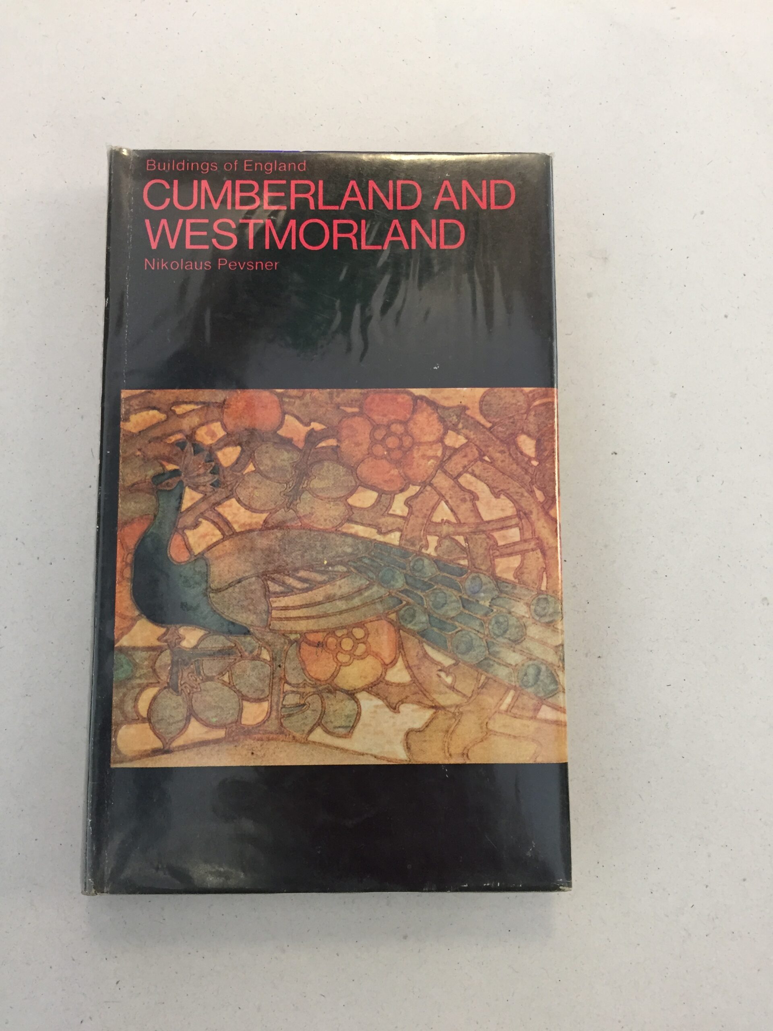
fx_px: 863
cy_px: 516
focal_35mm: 29
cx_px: 386
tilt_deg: -83.4
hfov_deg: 48.2
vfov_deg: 61.7
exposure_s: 1/33
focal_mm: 4.15
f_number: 2.2
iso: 160
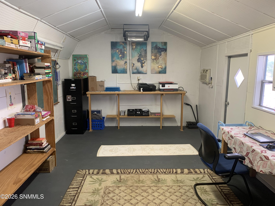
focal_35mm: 26
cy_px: 103
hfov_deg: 67.3
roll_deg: +0.4
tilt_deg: -10.7
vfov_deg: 53.1
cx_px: 138
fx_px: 207
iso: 125
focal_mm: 4.25
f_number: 1.8
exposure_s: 1/60
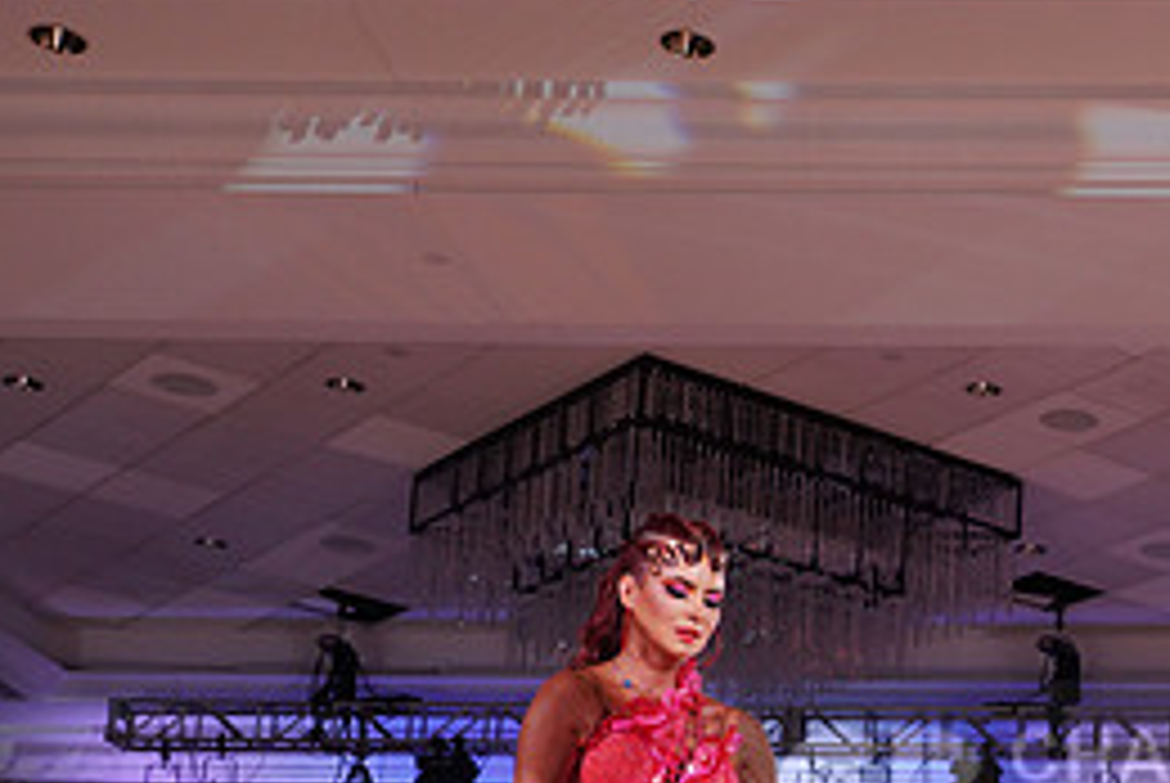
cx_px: 1228
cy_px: 799
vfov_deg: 17.1
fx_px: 2538
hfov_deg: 24.5
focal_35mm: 78
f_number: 5.6
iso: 1600
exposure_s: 1/160
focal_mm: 35
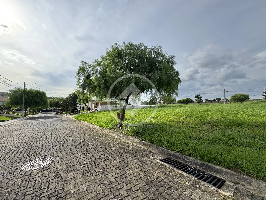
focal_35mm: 14
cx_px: 133
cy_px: 100
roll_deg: -0.5
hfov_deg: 102.1
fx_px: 108
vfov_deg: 85.7
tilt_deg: +2.2
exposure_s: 1/868
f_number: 2.2
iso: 50
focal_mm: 2.22
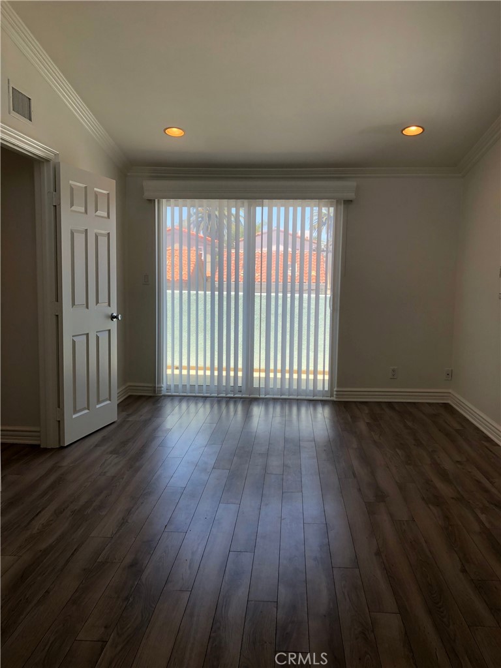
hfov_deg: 49.7
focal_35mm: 28
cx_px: 250
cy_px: 334
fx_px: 540
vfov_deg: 63.4
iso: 20
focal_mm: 4
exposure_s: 1/185
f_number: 1.8
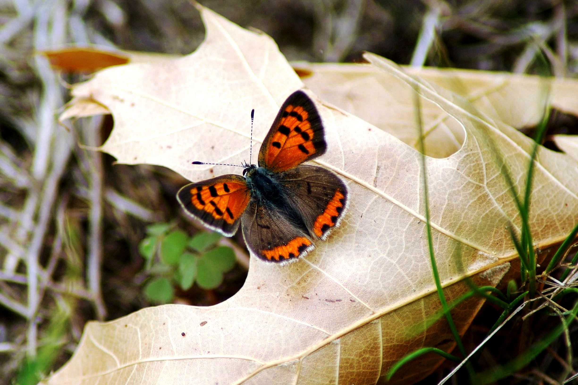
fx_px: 7225
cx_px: 289
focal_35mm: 450
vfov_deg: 3.1
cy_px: 192
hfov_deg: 4.6
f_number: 6.3
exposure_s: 1/250
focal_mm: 300
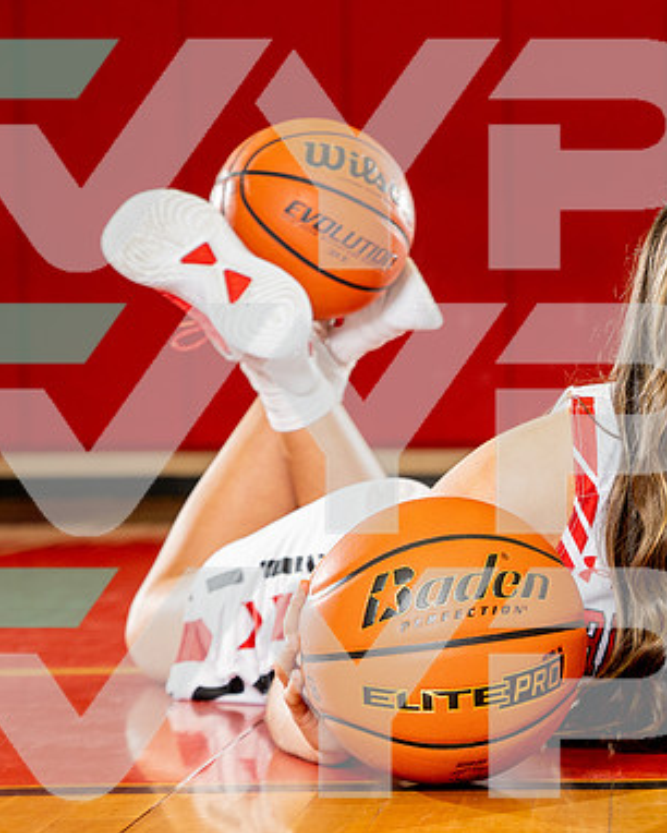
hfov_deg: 12.2
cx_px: 601
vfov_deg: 15.3
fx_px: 3107
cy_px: 389
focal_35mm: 126
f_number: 4.5
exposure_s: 1/250
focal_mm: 70
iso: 500
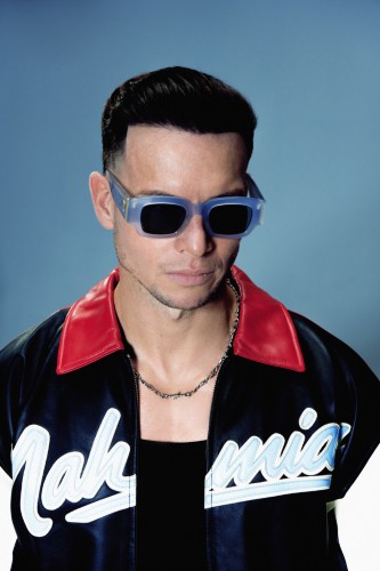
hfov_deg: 19.4
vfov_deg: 28.9
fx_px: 1109
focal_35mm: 70
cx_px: 190
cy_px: 286
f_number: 9
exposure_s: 1/125
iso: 100
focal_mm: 70
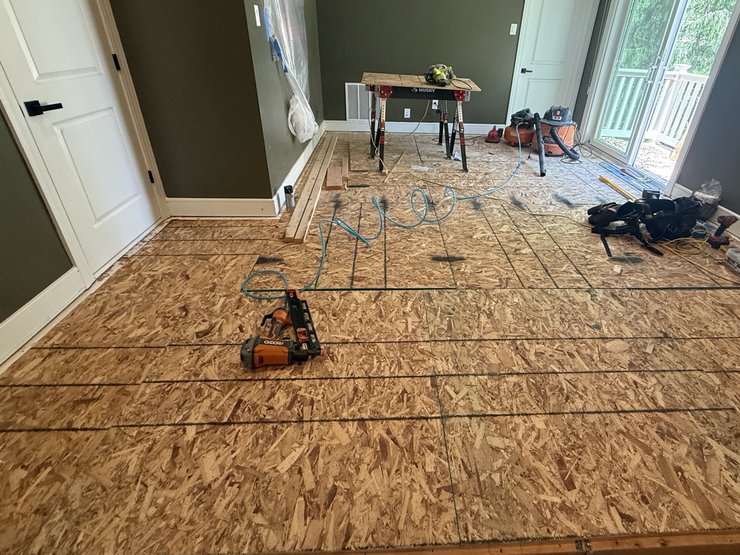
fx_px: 385
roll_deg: -3.0
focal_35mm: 18
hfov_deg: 87.5
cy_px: 235
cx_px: 408
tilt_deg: -27.2
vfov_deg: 71.2
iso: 320
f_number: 2.2
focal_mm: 2.22
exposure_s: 1/120
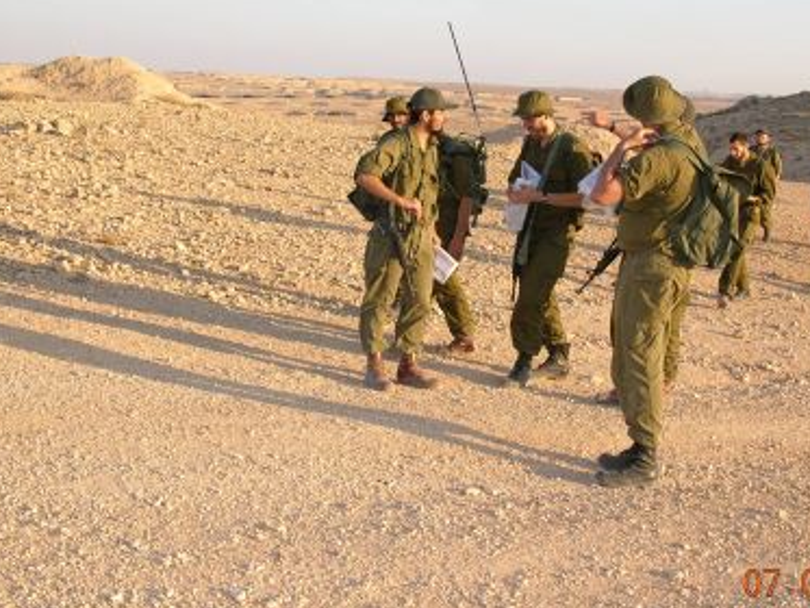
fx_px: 1264
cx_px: 486
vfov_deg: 27.0
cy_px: 274
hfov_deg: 35.4
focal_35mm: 54
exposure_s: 1/282
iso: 71
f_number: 3.9
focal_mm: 6.9
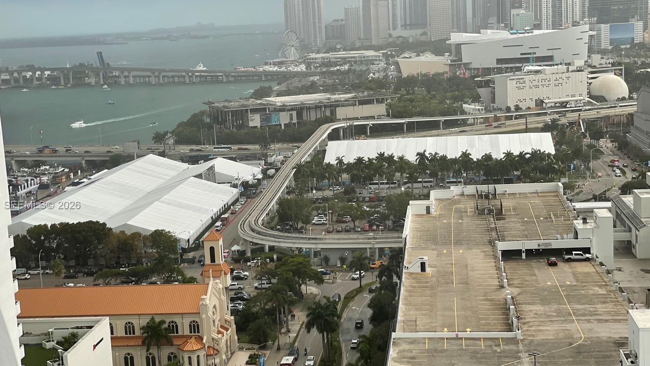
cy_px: 206
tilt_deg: -9.8
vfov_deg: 19.4
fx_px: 1068
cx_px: 297
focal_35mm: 62
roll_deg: +3.6
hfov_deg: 33.8
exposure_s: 1/289
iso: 25
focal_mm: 6
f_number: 2
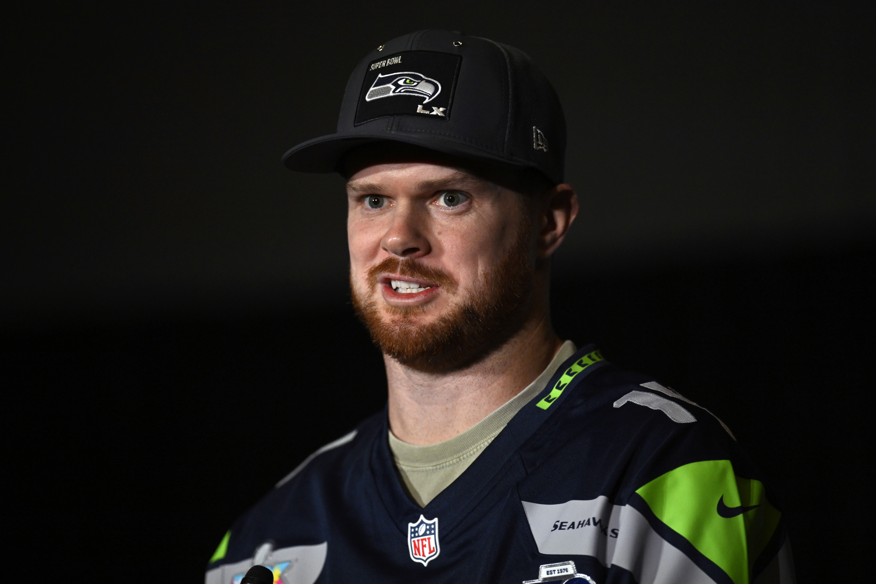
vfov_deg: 3.4
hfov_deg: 5.2
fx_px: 9733
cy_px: 292
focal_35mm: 400
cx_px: 438
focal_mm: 400
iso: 3200
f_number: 2.8
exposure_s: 1/500
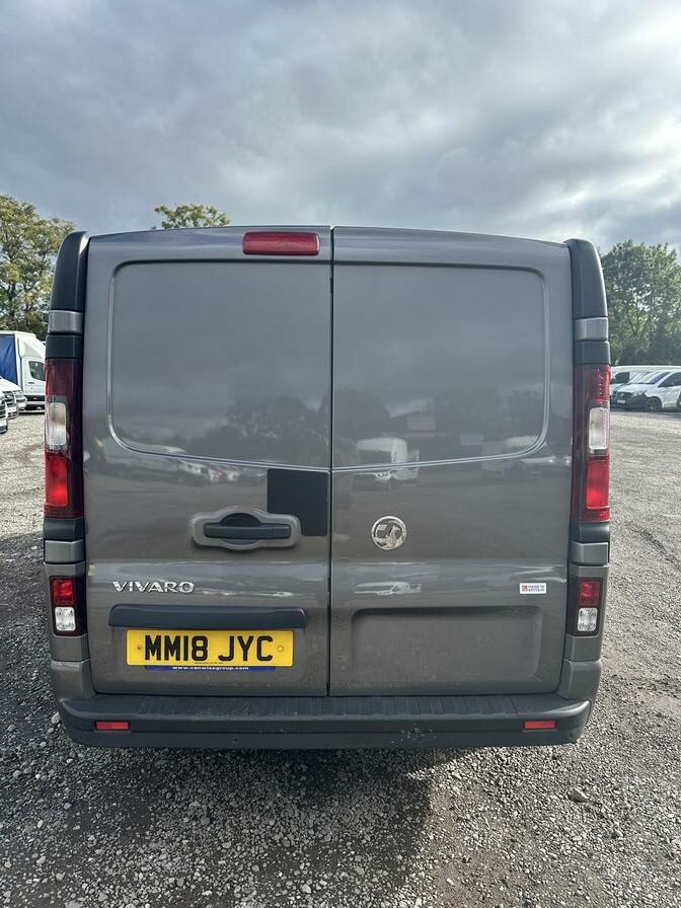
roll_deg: -0.7
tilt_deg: -7.5
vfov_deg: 71.6
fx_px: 630
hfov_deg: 56.8
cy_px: 454
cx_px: 340
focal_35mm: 24
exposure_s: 1/2070
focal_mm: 6.86
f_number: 1.78
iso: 80
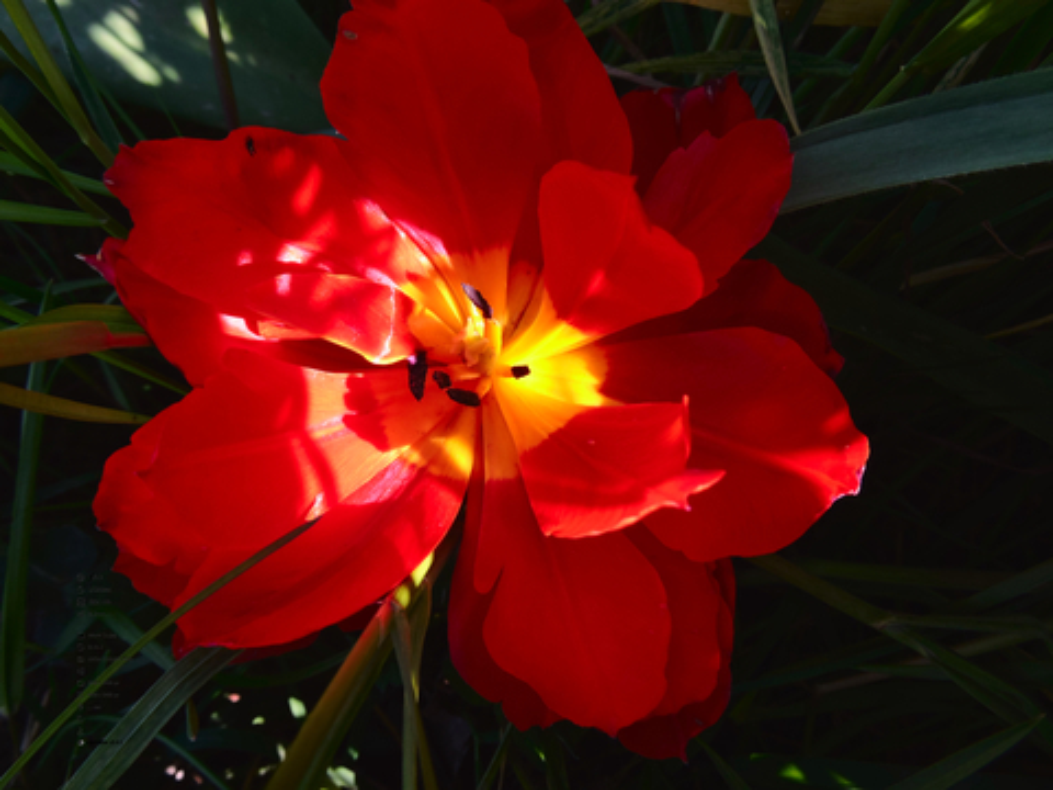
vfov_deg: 56.8
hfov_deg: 71.6
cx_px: 526
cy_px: 395
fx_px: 730
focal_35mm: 24
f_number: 3.3
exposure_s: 1/320
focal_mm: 4.3
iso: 100
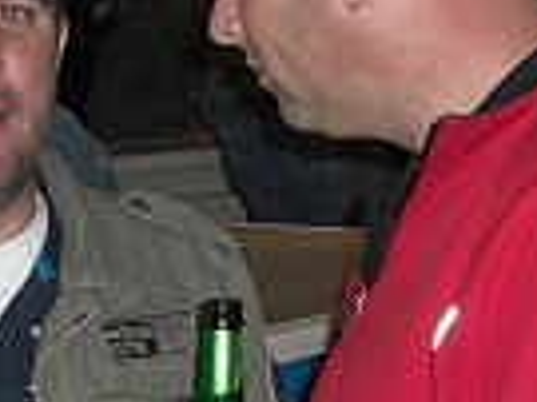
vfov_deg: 8.7
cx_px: 139
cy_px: 131
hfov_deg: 11.6
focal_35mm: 170
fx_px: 2635
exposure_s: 1/60
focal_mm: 7.9
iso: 200
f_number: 2.8
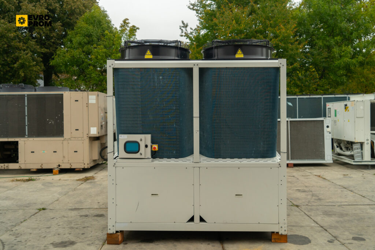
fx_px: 344
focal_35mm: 33
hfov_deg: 57.2
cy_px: 125
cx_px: 188
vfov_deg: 40.0
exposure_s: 1/60
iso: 400
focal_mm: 33
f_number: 5
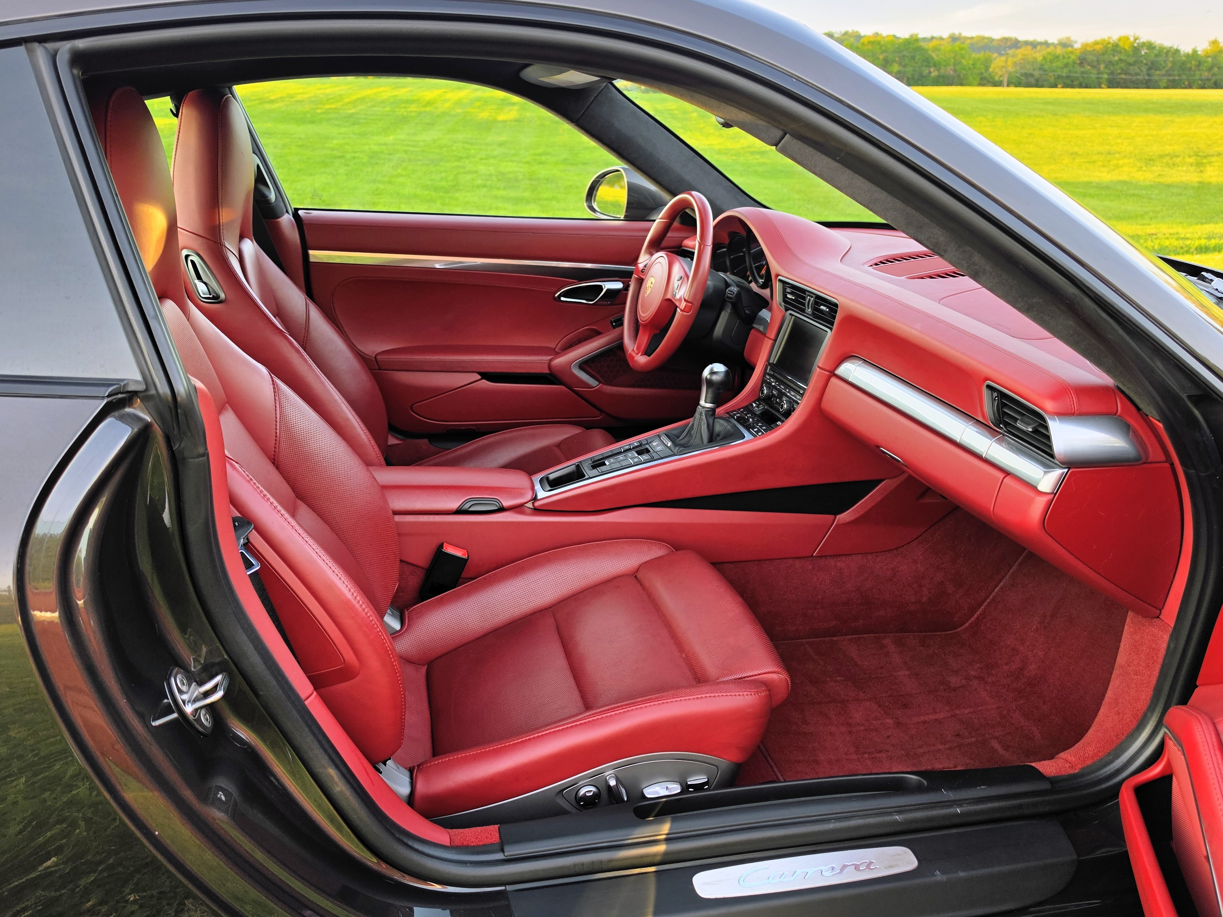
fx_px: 813
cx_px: 612
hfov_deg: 73.9
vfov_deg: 58.9
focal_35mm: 23
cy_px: 458
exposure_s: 1/359
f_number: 1.4
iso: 25
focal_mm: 6.5
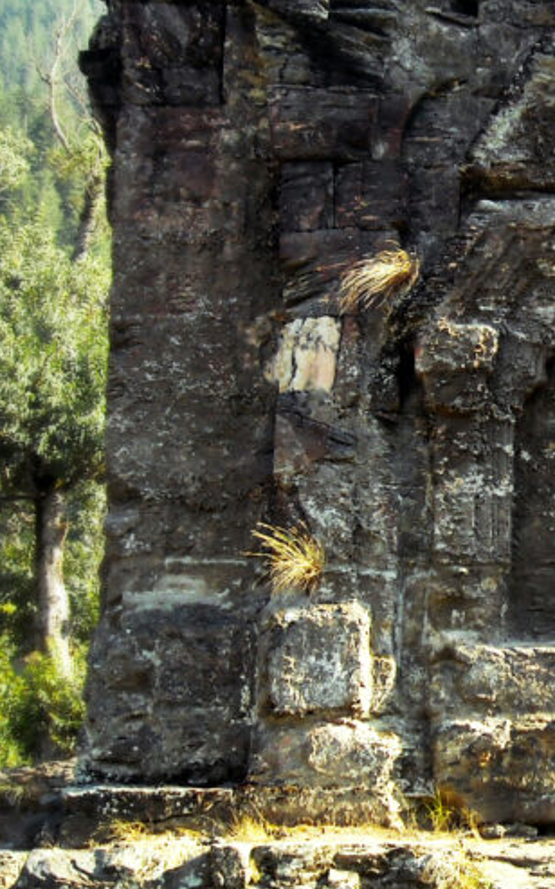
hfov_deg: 15.9
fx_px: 1864
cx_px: 771
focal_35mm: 77
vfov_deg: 26.8
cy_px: 417
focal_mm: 5.7
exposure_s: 1/239
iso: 64
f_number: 2.8
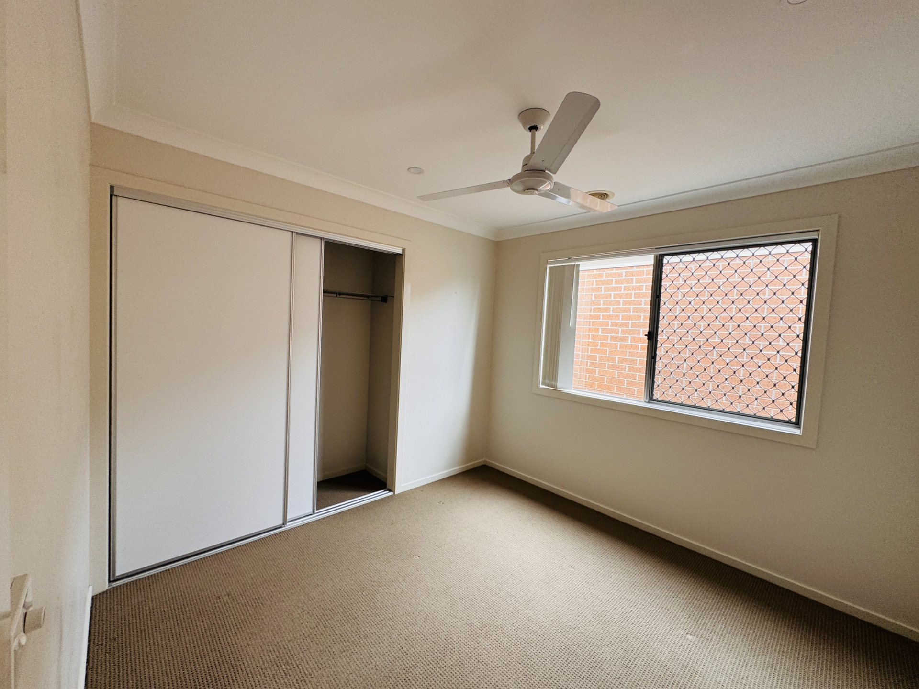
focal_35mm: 14
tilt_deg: -3.4
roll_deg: -3.5
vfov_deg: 85.7
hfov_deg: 102.1
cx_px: 460
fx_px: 372
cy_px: 344
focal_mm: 2.22
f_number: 2.2
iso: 100
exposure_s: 1/99
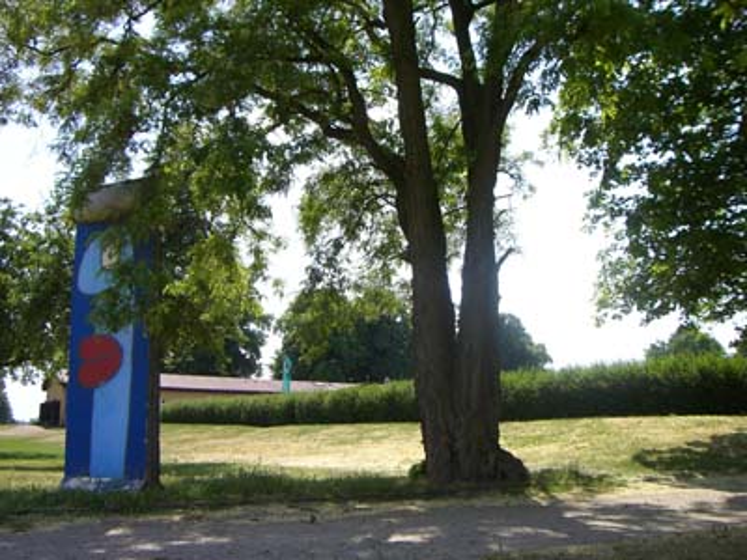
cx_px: 374
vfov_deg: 37.7
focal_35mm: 38
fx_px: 820
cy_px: 280
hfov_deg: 49.0
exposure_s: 1/500
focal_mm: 6.2
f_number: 4.3
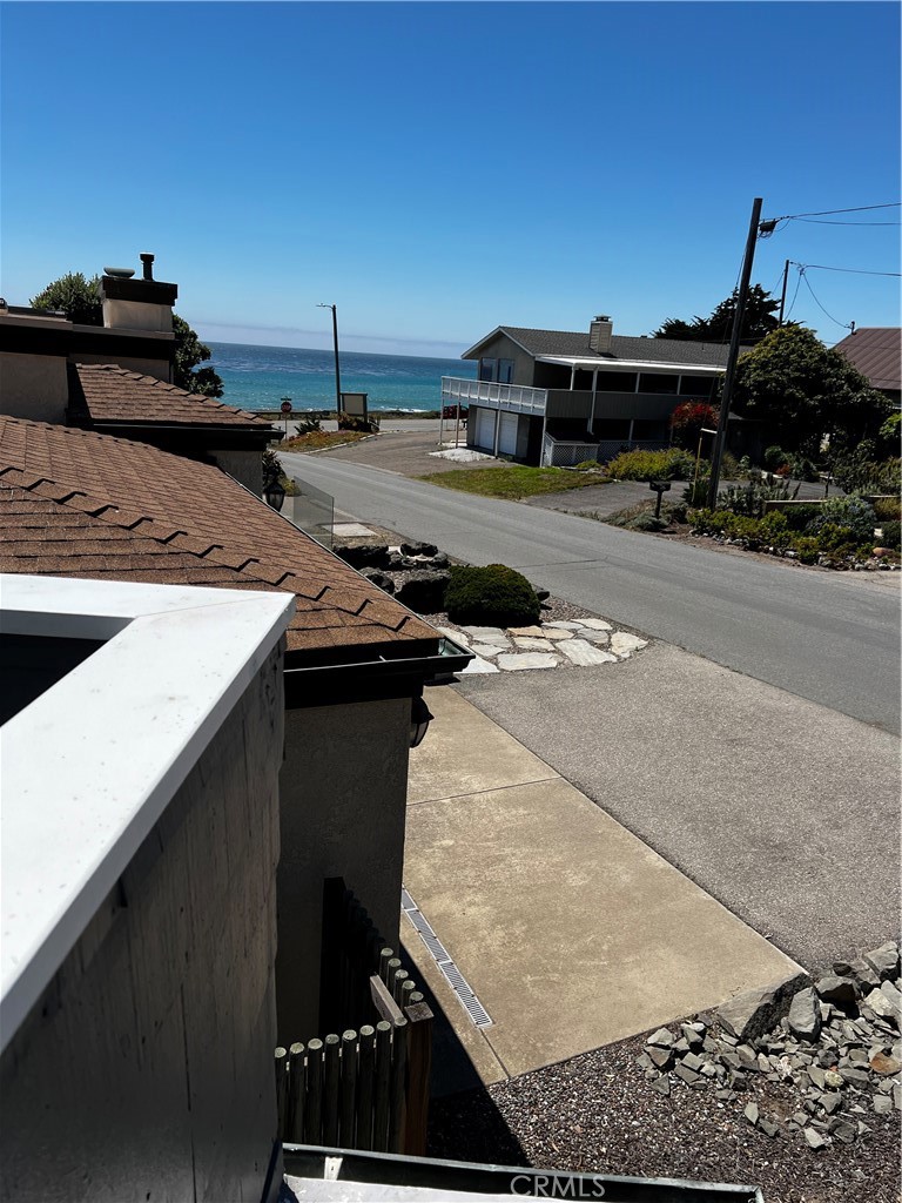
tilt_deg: -13.0
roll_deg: -3.3
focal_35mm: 26
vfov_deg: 67.3
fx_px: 903
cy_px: 602
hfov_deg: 53.1
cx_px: 451
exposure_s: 1/6211
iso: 50
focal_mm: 5.7
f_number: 1.5
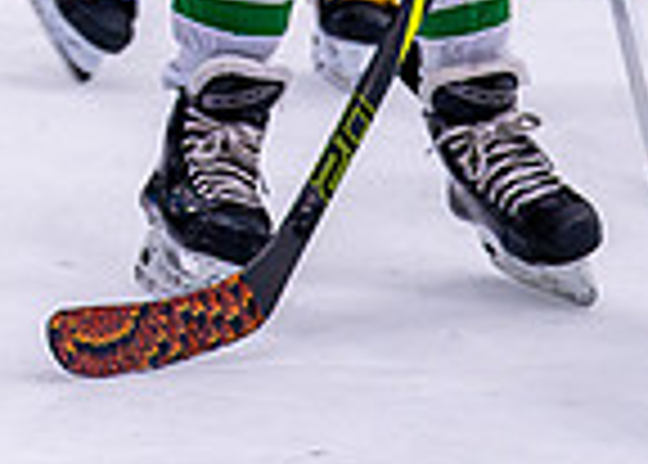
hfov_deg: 5.8
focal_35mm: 337
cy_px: -275
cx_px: -633
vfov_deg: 4.2
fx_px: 6205
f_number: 2.8
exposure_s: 1/1250
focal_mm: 70
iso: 2500
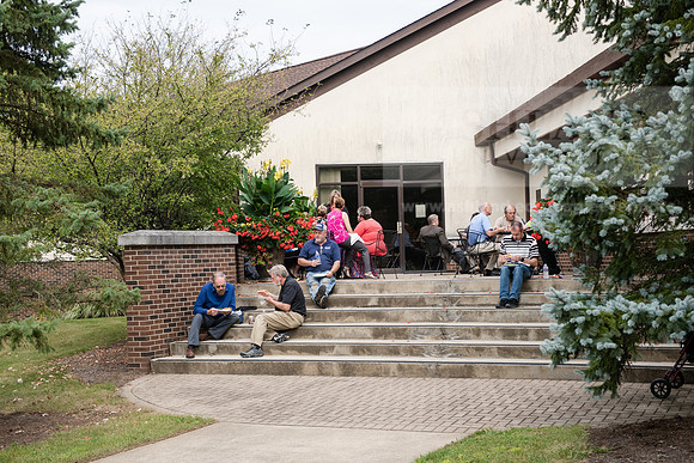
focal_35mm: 55
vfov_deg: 24.6
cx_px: 347
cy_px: 232
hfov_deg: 36.2
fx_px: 1060
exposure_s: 1/320
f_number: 5
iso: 125
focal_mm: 55
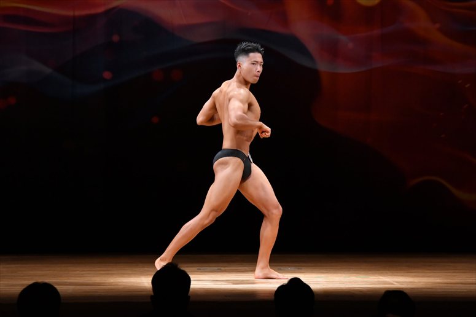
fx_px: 2974
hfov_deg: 9.2
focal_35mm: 225
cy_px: 158
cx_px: 238
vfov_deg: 6.1
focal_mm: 150
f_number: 5.6
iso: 3200
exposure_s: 1/400
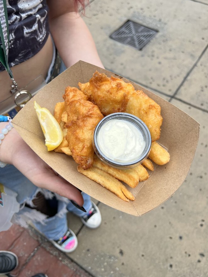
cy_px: 128
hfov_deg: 46.8
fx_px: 240
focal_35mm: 30
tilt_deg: -55.6
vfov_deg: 59.9
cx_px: 111
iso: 50
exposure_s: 1/2165
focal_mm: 5.7
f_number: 1.5
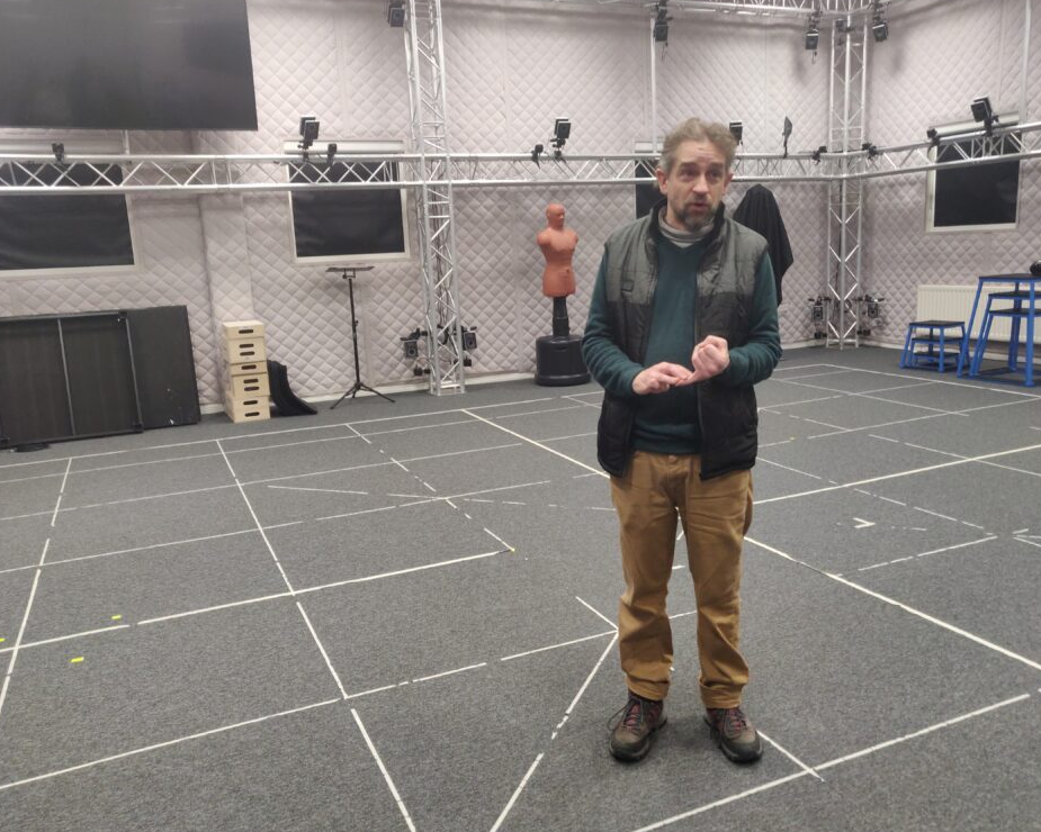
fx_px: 832
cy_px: 416
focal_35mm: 27
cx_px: 550
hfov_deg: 64.0
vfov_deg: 53.2
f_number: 1.7
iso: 640
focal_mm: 4.25
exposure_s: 1/33
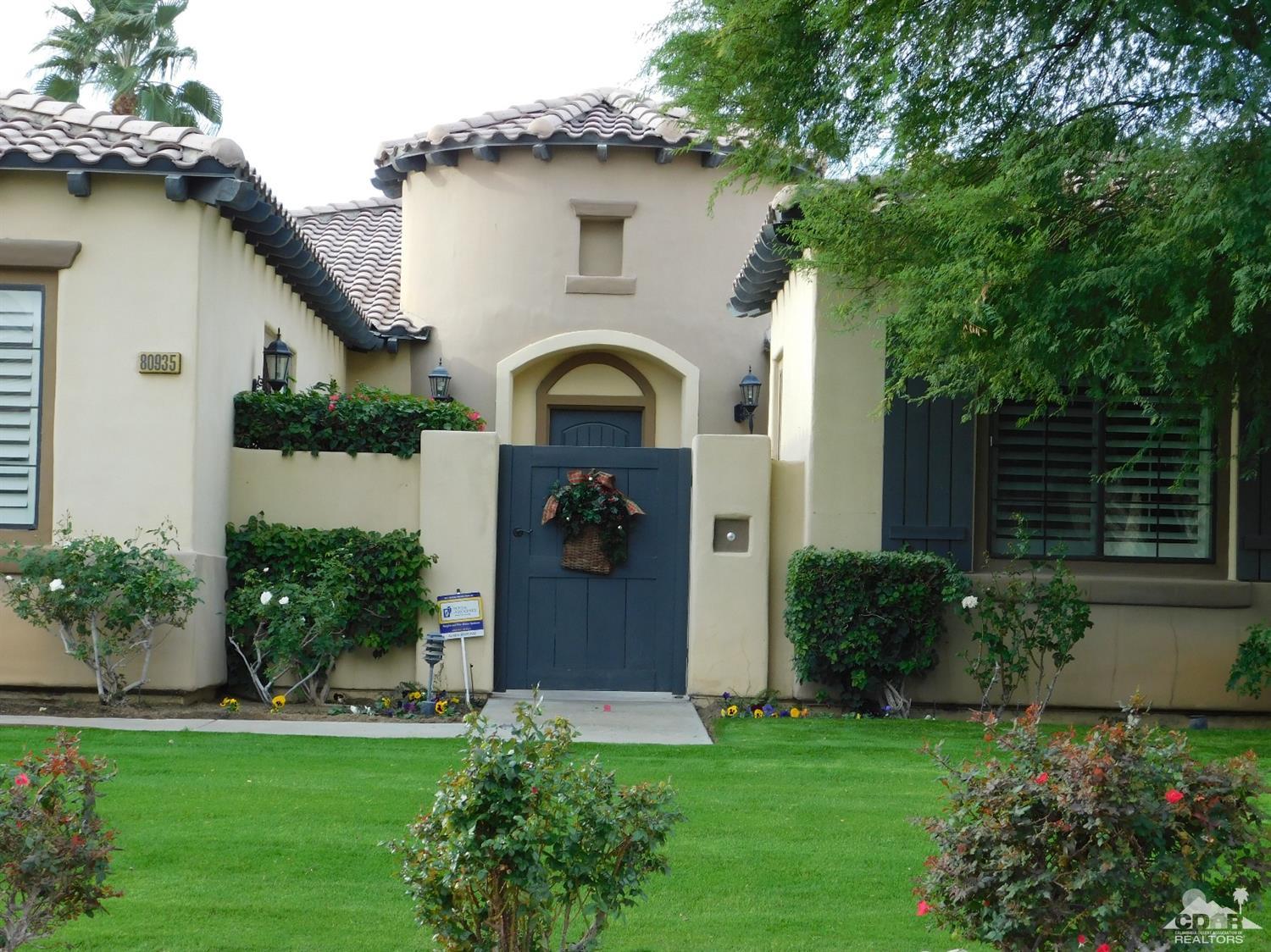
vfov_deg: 20.7
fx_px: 2606
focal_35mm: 71
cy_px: 476
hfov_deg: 27.4
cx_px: 636
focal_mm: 12.6
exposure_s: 1/160
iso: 125
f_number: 4.3
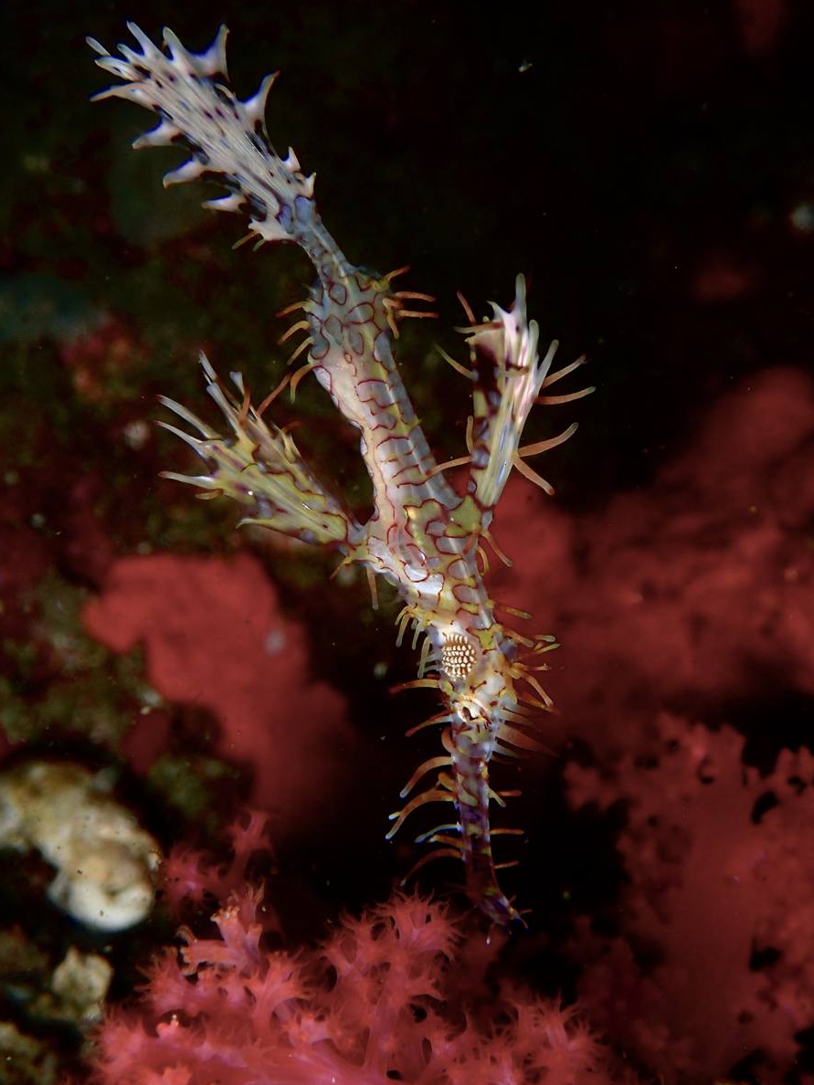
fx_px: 3167
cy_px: 540
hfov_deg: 14.6
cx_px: 406
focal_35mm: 101
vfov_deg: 19.4
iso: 200
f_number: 6.3
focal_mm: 18
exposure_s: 1/200
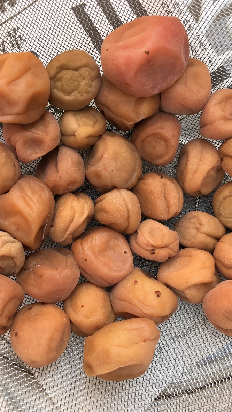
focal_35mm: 32
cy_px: 205
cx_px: 111
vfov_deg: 61.0
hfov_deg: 36.6
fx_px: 350
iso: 25
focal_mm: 4.15
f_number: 2.2
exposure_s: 1/60
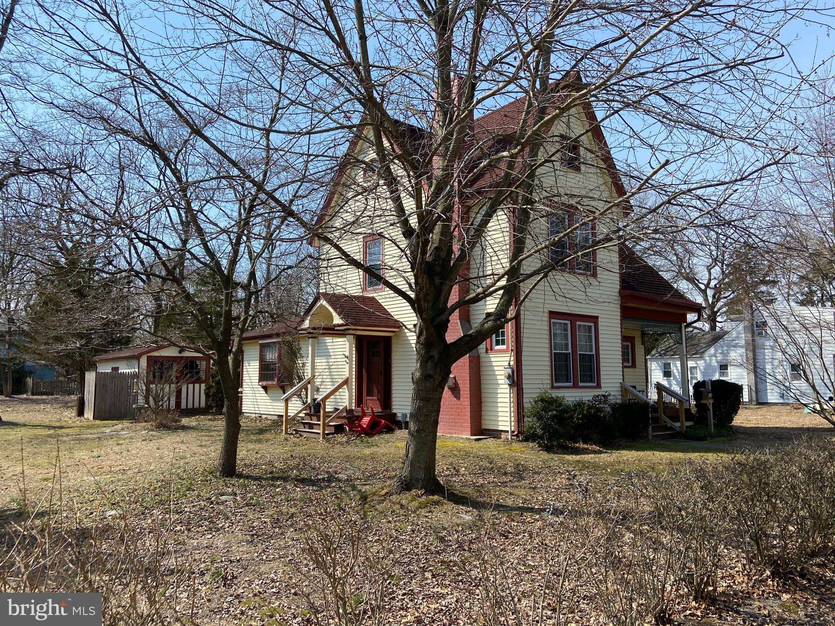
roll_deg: +0.2
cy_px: 313
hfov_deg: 67.3
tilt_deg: +6.8
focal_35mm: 26
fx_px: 627
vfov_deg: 53.1
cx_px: 418
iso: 32
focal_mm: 4.25
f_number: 1.8
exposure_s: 1/2028
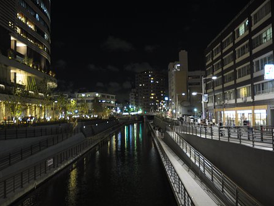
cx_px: 127
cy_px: 104
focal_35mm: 30
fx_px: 237
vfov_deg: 46.8
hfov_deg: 59.9
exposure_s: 1/3
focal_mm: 18
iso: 400
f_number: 3.5
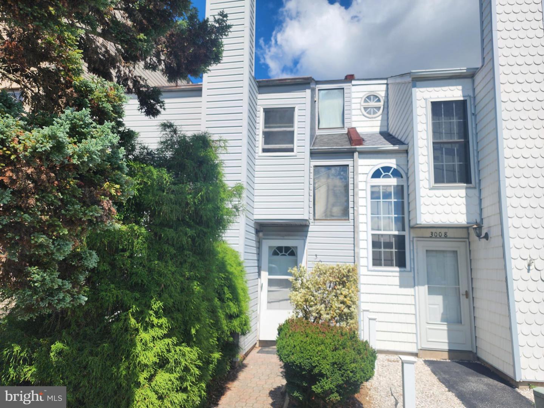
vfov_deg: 58.9
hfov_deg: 73.9
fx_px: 361
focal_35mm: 23
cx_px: 272
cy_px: 204
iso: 12
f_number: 1.8
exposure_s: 1/1314
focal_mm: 6.4
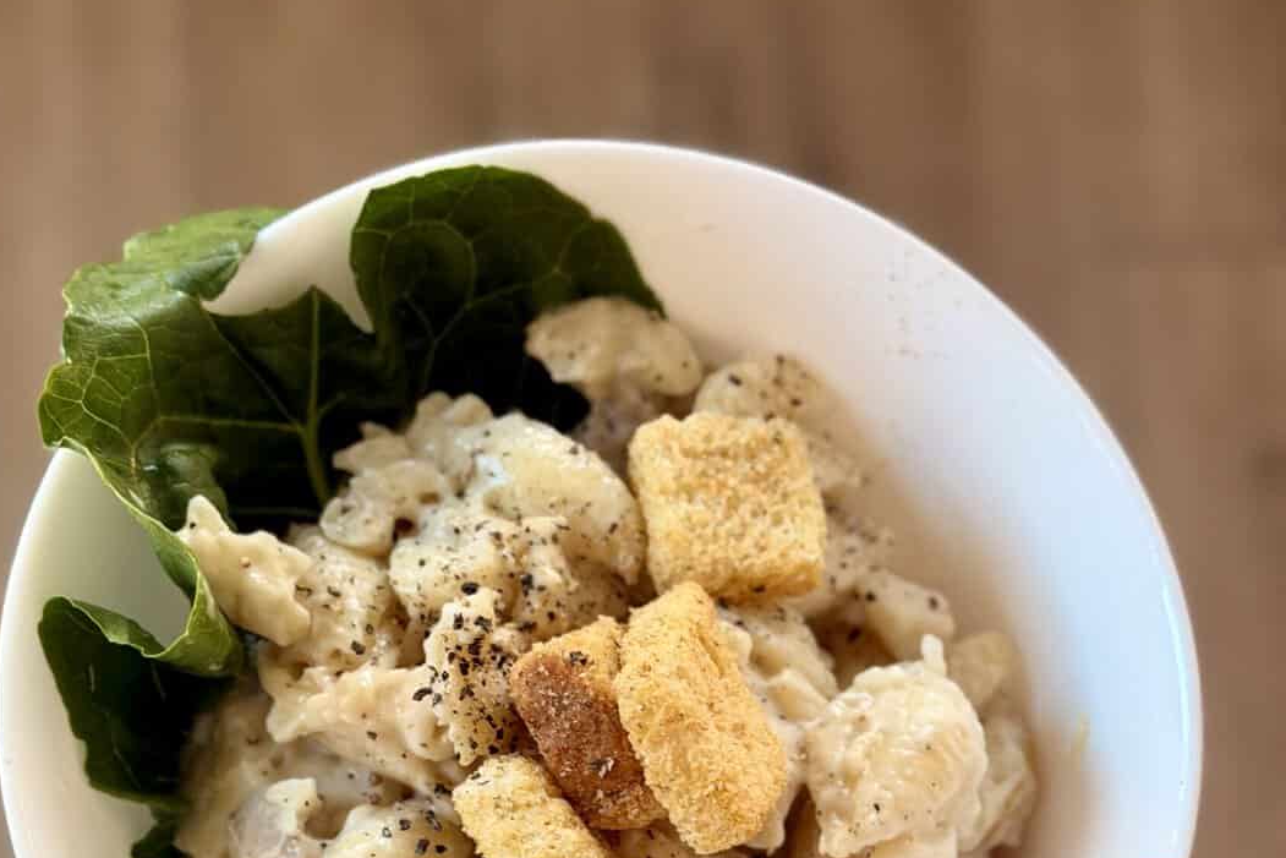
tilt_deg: -72.9
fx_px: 2715
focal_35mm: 76
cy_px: 849
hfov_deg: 26.6
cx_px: 562
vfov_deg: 17.5
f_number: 1.78
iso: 50
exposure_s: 1/60
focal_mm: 6.76
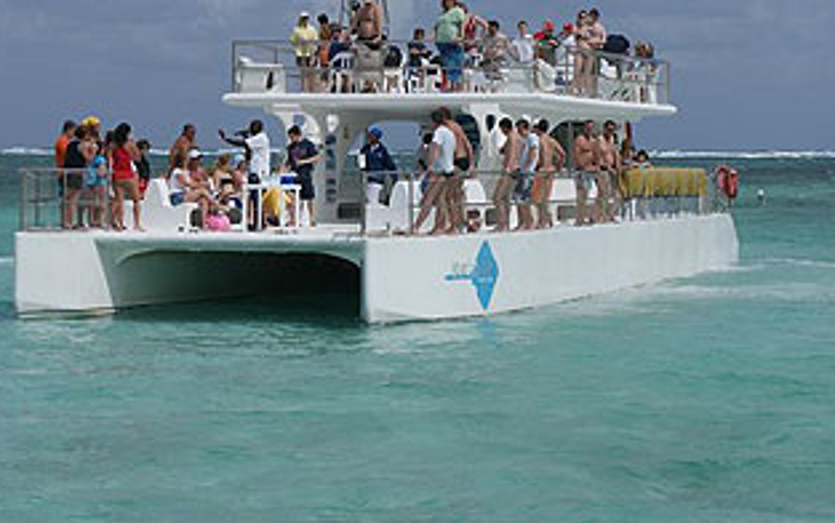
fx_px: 2505
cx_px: 478
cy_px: 140
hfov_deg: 18.9
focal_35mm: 110
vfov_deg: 11.9
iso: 100
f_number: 13
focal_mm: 50
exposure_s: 1/250
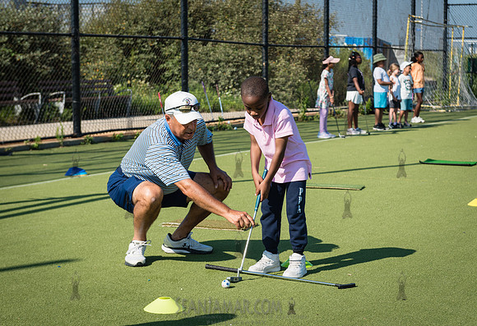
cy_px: 156
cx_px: 293
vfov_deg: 17.2
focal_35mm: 81
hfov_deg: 24.9
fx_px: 1080
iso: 100
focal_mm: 66
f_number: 5
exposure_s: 1/500
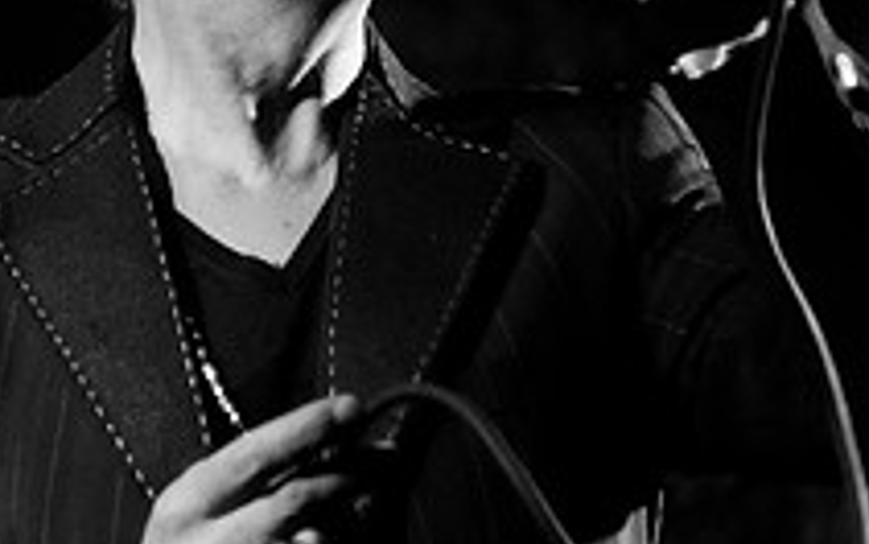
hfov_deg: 9.6
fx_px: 5164
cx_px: 181
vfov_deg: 6.0
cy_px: 4
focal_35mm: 218
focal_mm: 52
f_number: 2.8
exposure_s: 1/40
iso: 1250
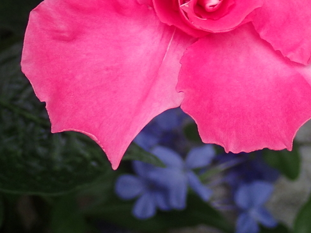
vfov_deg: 12.0
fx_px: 1087
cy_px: -33
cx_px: 196
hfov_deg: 16.3
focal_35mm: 121
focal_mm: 8.99
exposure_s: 1/160
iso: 100
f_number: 3.2
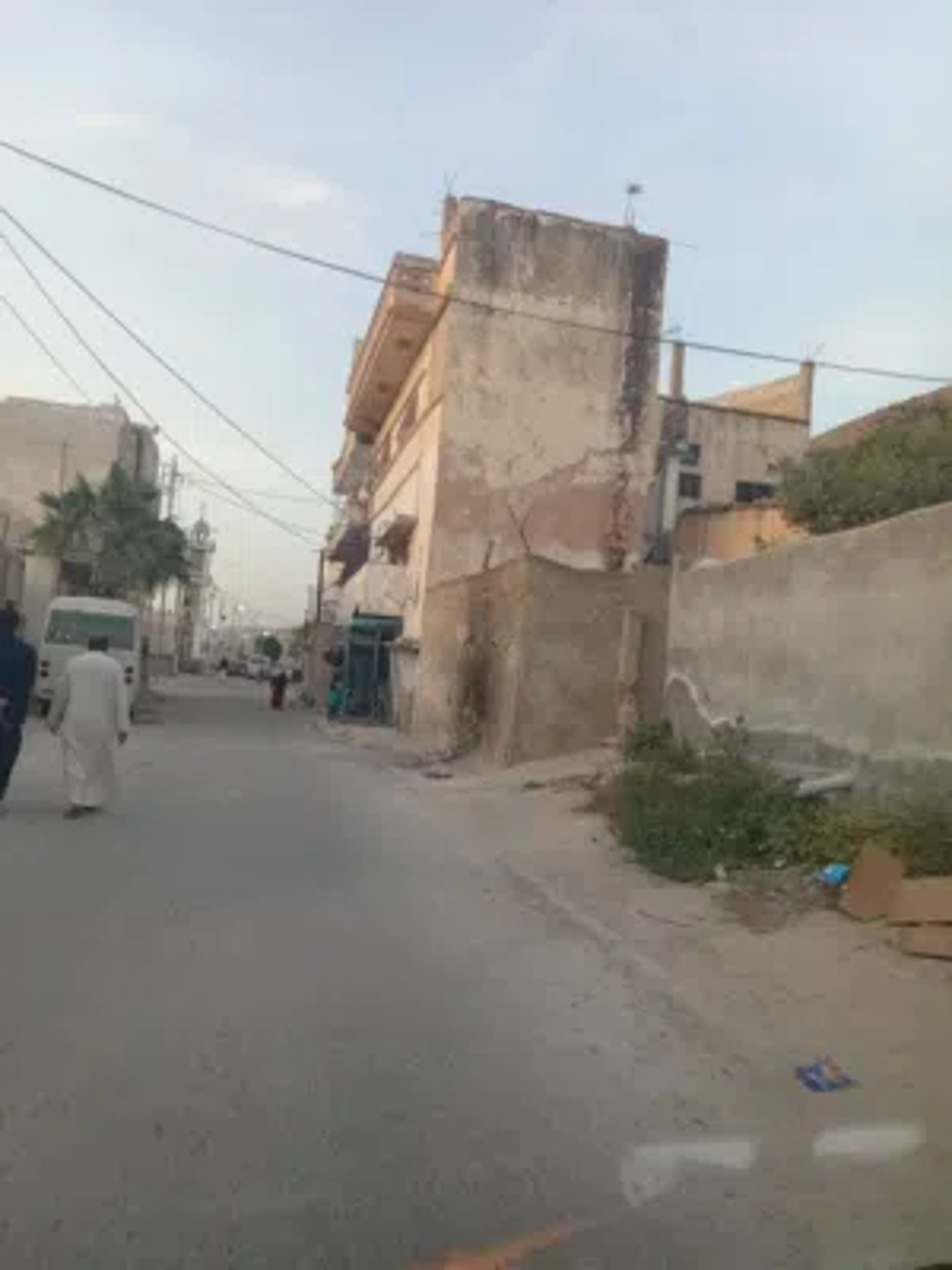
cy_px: 635
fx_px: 917
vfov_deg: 69.4
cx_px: 476
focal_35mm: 25
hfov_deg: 54.9
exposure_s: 1/33.3
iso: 157
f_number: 1.8
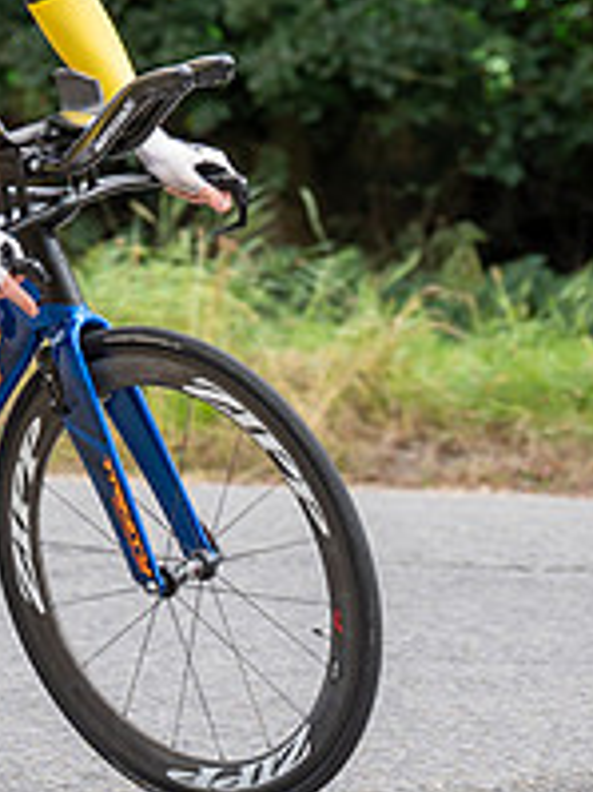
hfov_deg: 3.8
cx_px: -33
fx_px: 8963
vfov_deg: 5.0
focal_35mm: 392
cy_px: -22
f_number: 4
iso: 640
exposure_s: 1/1000
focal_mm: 99
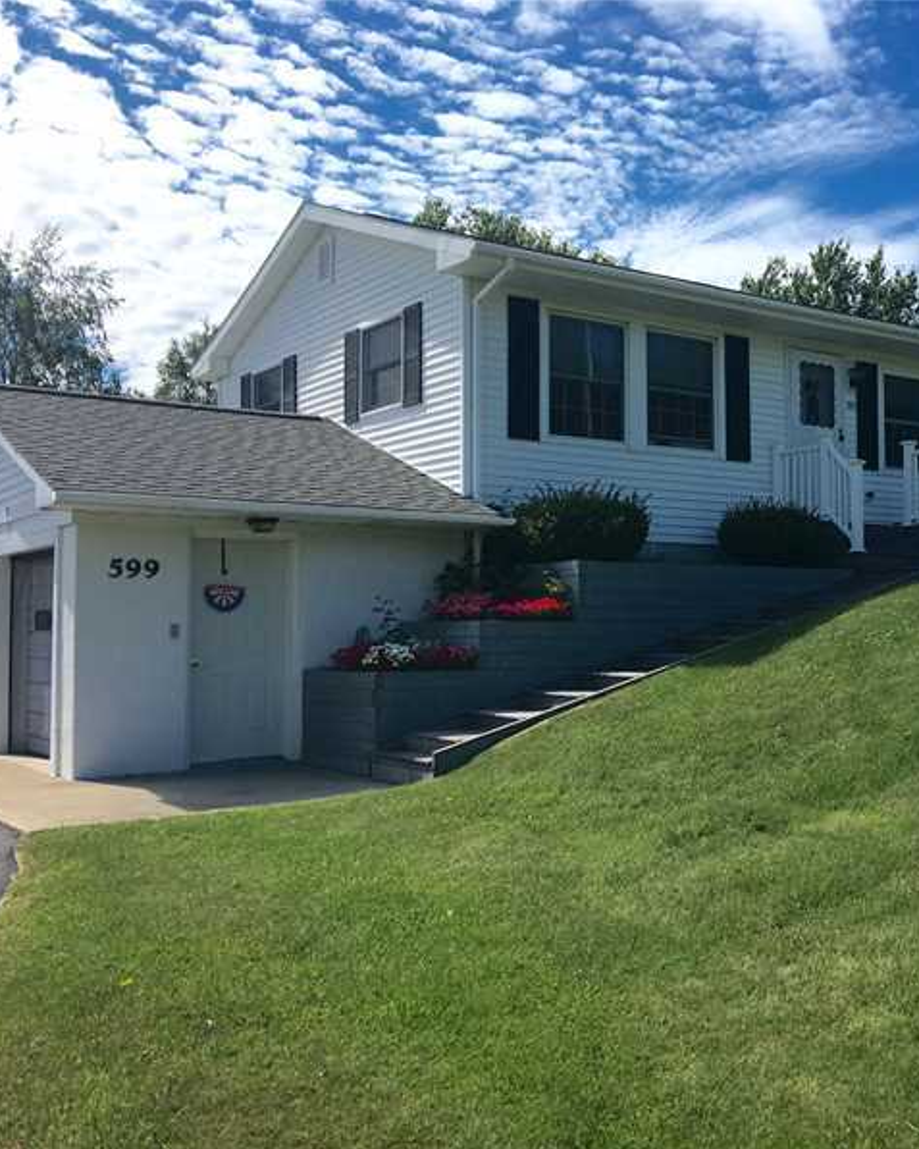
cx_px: 665
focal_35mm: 38
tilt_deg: +3.7
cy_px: 576
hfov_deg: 38.4
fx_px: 1292
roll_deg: +0.2
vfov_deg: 47.9
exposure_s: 1/2137
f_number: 2.2
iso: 25
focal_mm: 4.15
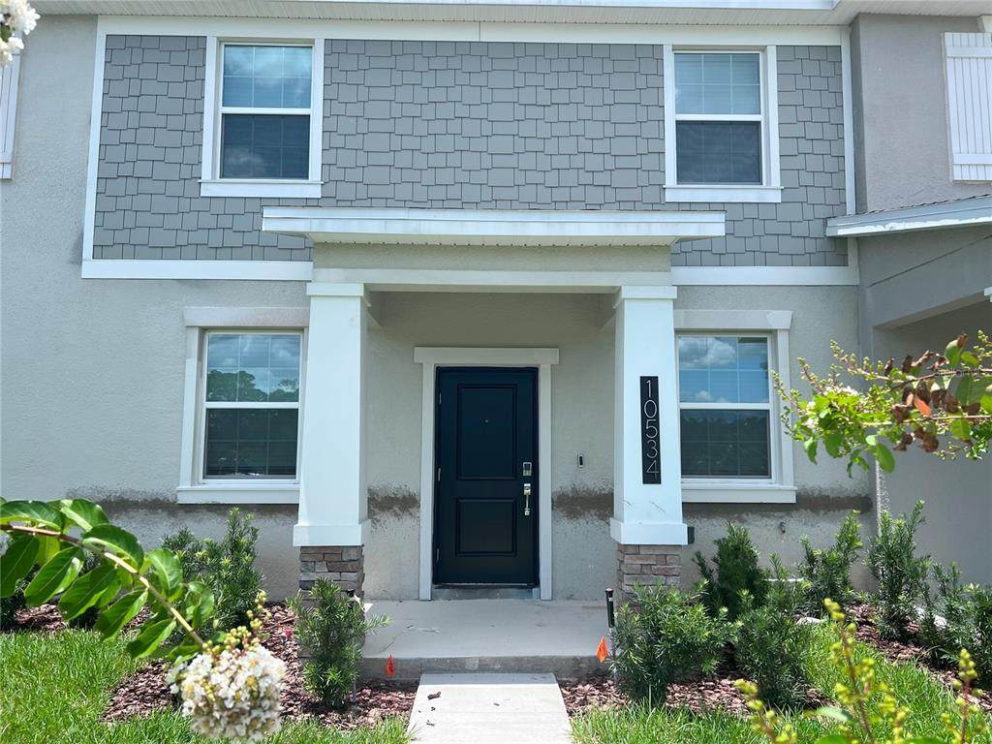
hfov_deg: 67.3
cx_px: 496
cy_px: 372
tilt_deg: +5.2
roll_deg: -1.0
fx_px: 745
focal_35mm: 26
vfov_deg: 53.1
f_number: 1.5
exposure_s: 1/3165
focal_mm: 5.7
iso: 50
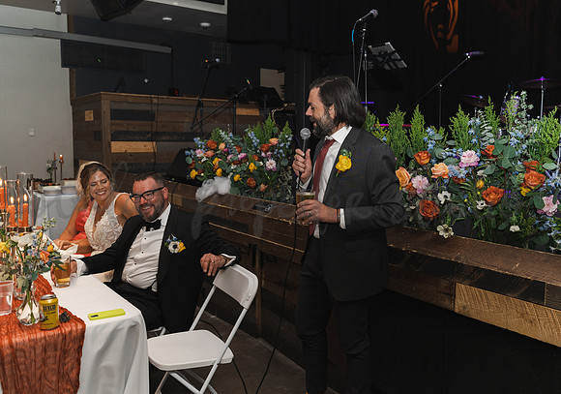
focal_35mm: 32
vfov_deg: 41.9
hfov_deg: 57.0
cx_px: 330
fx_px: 513
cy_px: 174
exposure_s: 1/200
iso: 500
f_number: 2.8
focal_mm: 28
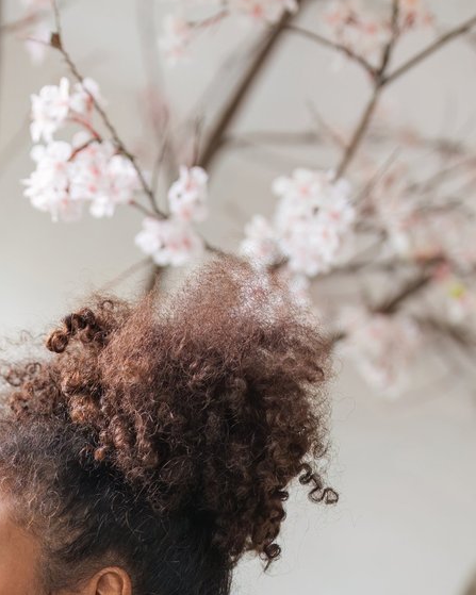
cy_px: 549
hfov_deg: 10.1
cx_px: -112
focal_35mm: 151
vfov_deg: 12.7
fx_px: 2660
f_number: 1.8
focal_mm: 50
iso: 100
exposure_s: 1/100
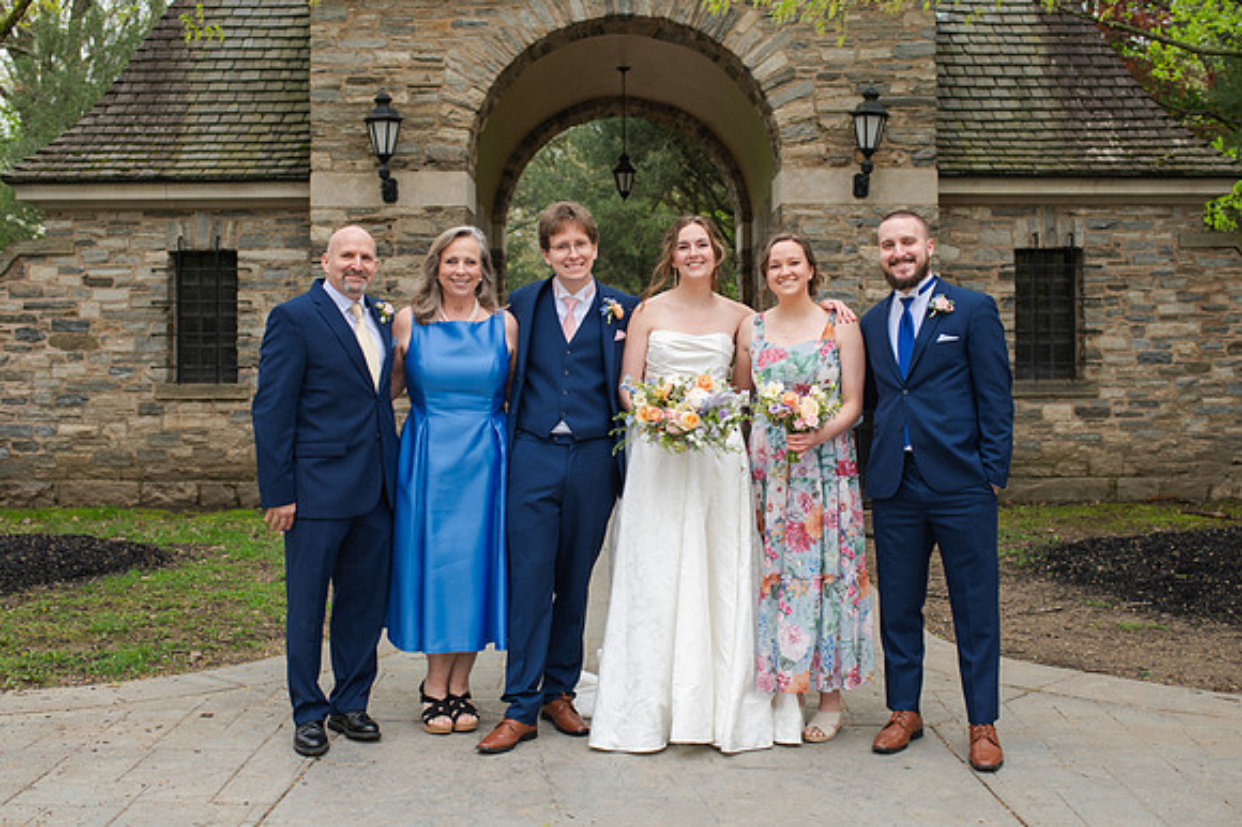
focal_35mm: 43
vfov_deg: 31.5
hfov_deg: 45.9
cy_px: 402
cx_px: 609
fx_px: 1466
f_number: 3.2
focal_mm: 35
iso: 140
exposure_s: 1/320
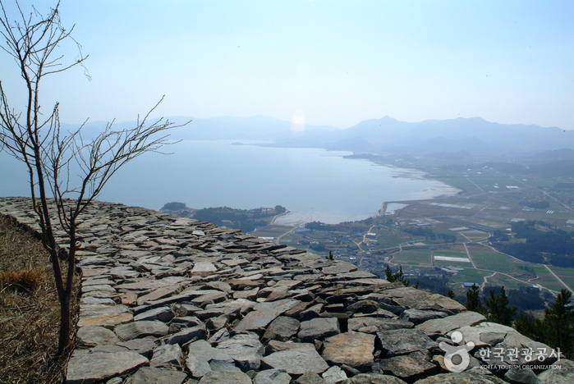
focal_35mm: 30
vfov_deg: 43.7
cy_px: 192
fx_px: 479
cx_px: 287
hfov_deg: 61.9
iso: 200
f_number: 19
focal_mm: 20
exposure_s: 1/125
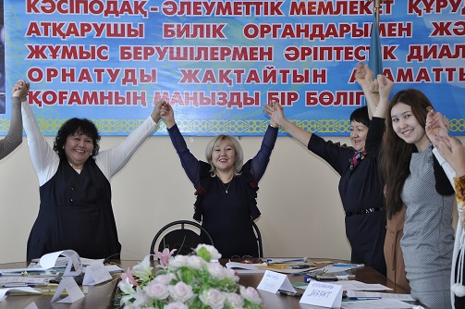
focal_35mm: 93
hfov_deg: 21.9
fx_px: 1200
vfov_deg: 14.7
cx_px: 214
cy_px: 174
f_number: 5
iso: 250
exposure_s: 1/30
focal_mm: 52
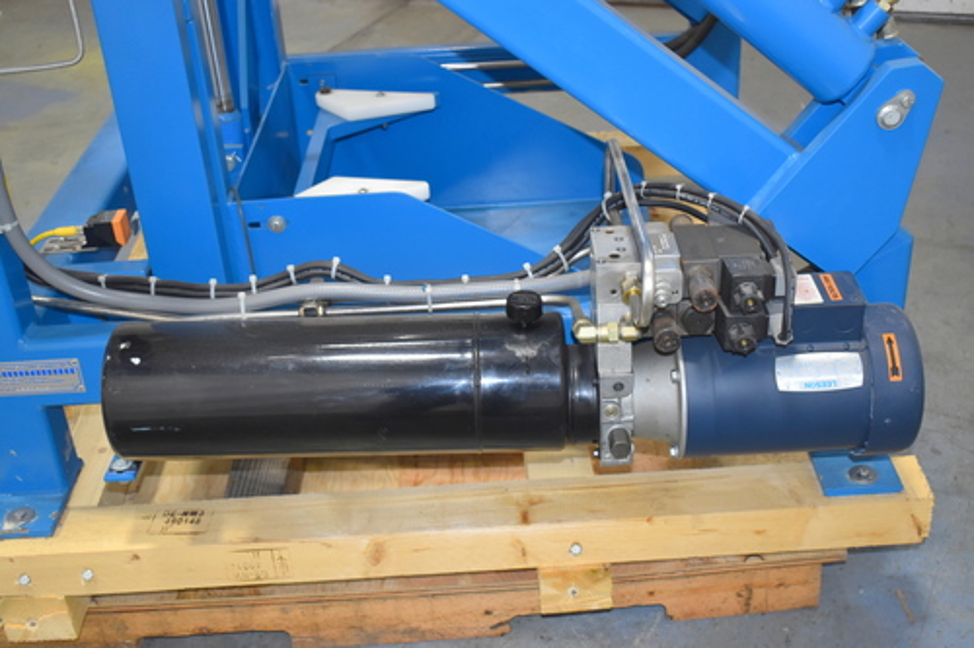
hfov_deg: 45.0
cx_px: 487
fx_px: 1176
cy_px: 324
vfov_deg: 30.8
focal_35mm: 44
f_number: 4.2
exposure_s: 1/125
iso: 800
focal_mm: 29
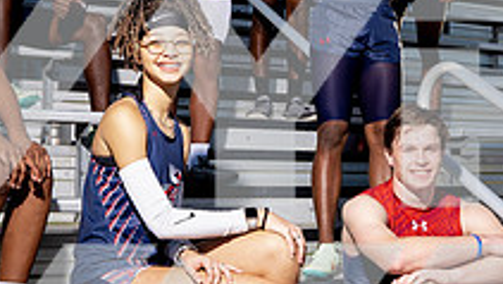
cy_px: 82
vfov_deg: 17.4
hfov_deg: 30.2
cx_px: 355
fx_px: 921
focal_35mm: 69
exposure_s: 1/250
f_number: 8
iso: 100
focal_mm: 24
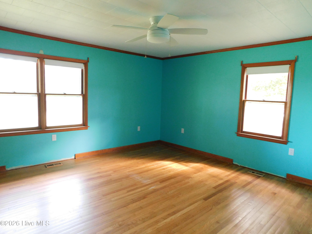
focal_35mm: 23
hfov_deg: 73.9
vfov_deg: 58.9
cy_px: 117
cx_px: 156
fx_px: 207
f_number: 3
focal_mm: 4
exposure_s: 1/25
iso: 400
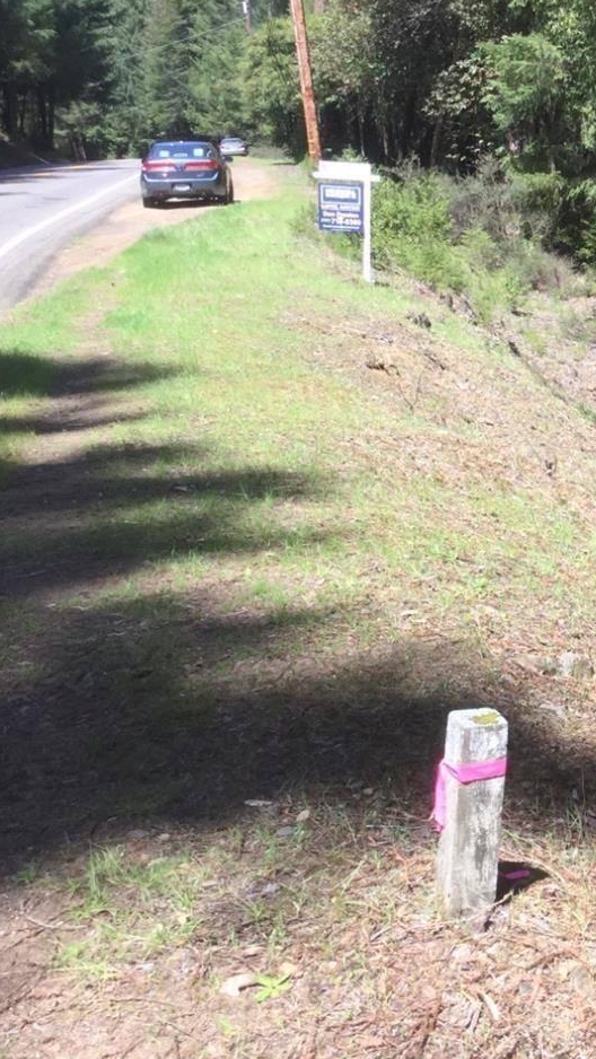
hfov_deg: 20.4
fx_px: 1516
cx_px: 764
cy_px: 484
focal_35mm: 54
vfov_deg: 38.5
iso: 25
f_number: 2.4
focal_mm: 3.3
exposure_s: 1/367
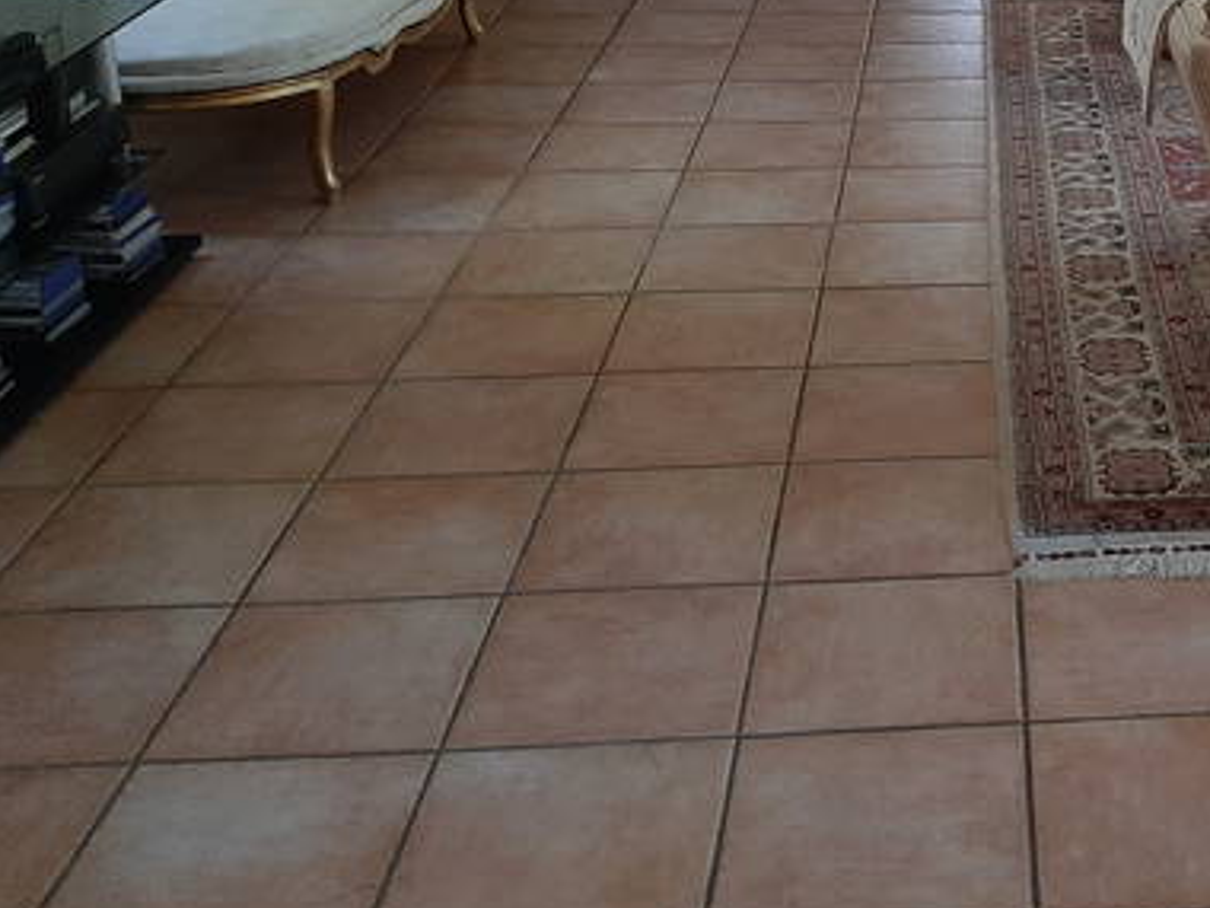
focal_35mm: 54
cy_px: 61
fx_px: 1888
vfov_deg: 26.0
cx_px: 1200
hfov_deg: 32.7
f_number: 1.7
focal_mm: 3.93
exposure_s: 1/50
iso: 160
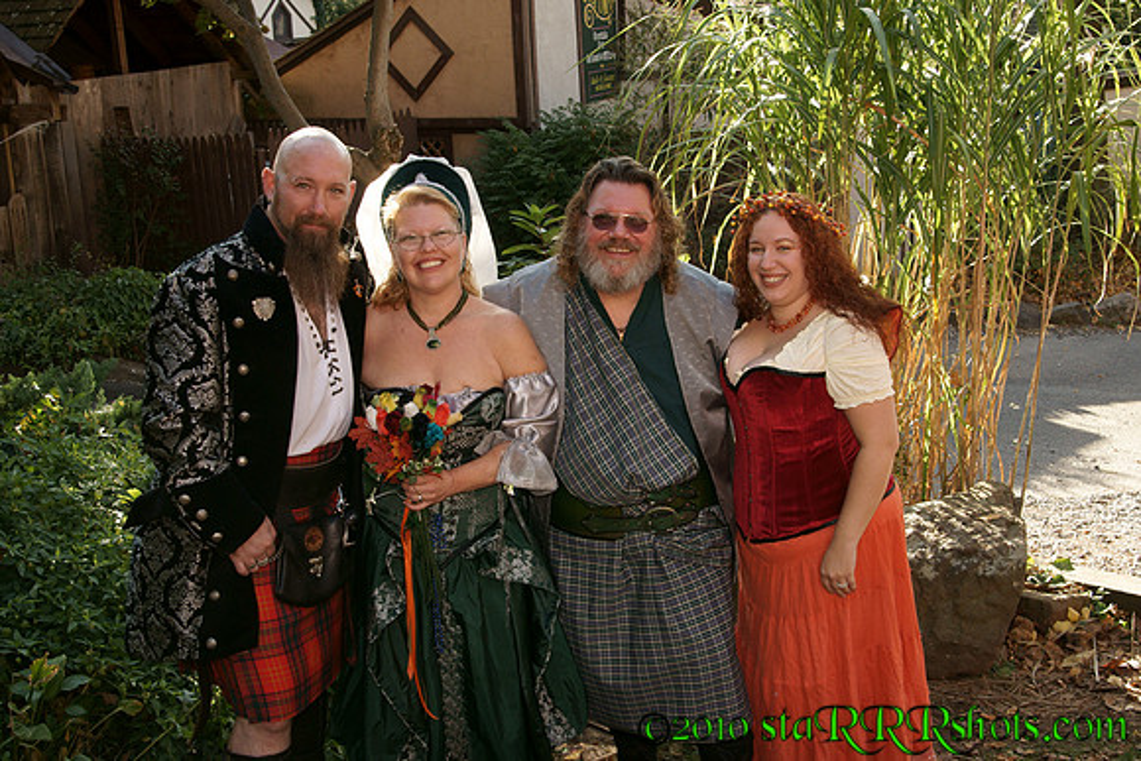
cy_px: 380
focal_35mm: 42
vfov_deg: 31.9
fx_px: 1331
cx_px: 570
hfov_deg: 46.4
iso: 400
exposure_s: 1/160
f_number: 7.1
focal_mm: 28
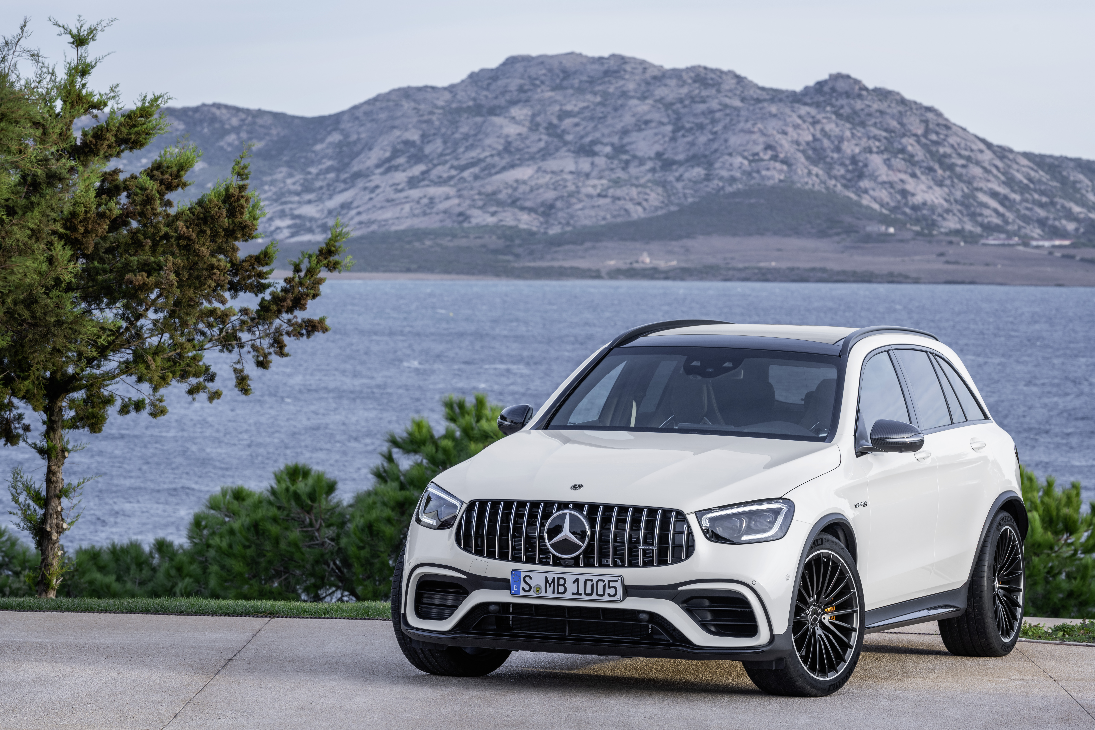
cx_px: 548
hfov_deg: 12.5
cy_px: 365
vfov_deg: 8.3
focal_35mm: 165
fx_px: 5018
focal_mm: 165
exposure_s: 1/40
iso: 100
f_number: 11
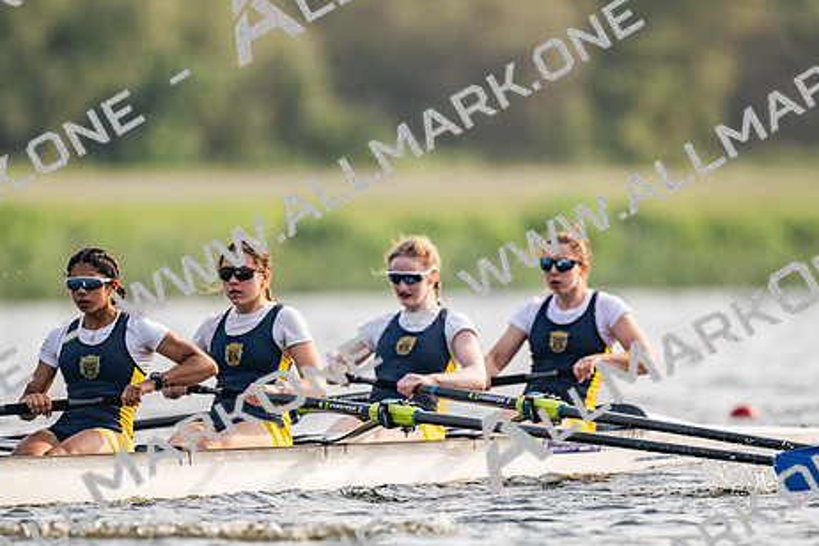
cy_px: 327
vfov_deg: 1.8
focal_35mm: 753
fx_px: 17129
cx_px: 330
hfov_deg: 2.7
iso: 320
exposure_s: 1/2500
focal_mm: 600
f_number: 4
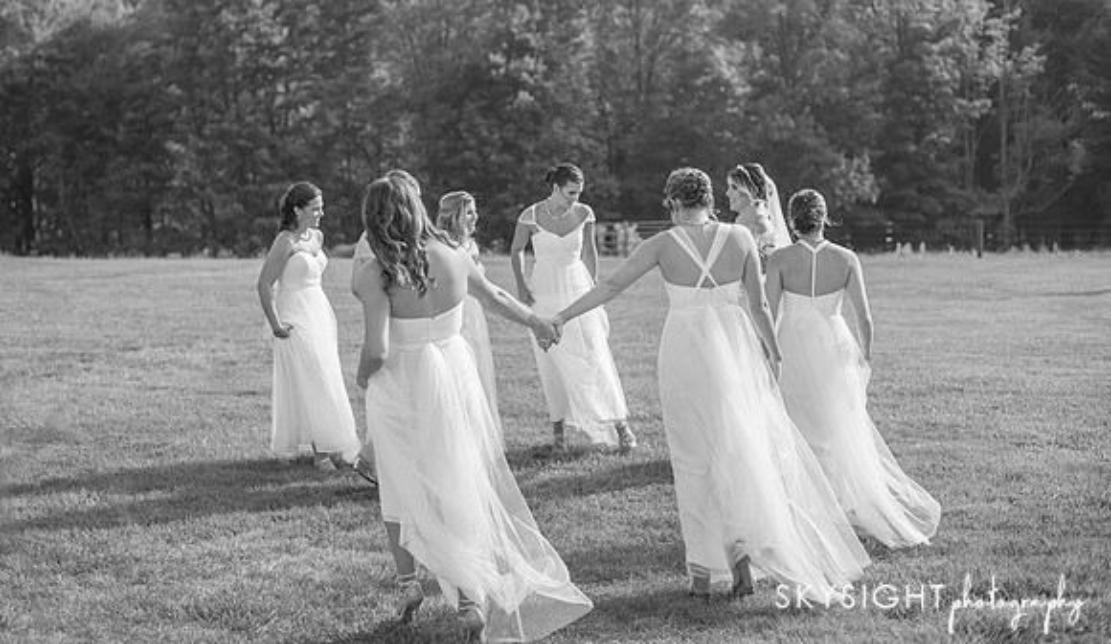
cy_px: 243
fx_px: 1669
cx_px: 519
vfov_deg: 21.8
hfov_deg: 36.8
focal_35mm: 56
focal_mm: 50
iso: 160
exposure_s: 1/4000
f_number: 2.5
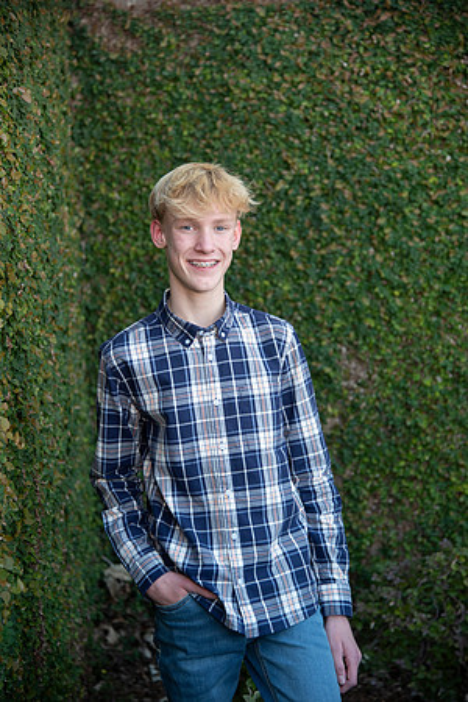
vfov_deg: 28.8
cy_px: 351
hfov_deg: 19.5
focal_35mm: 70
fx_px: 1365
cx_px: 234
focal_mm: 70
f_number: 4
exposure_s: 1/320
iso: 640
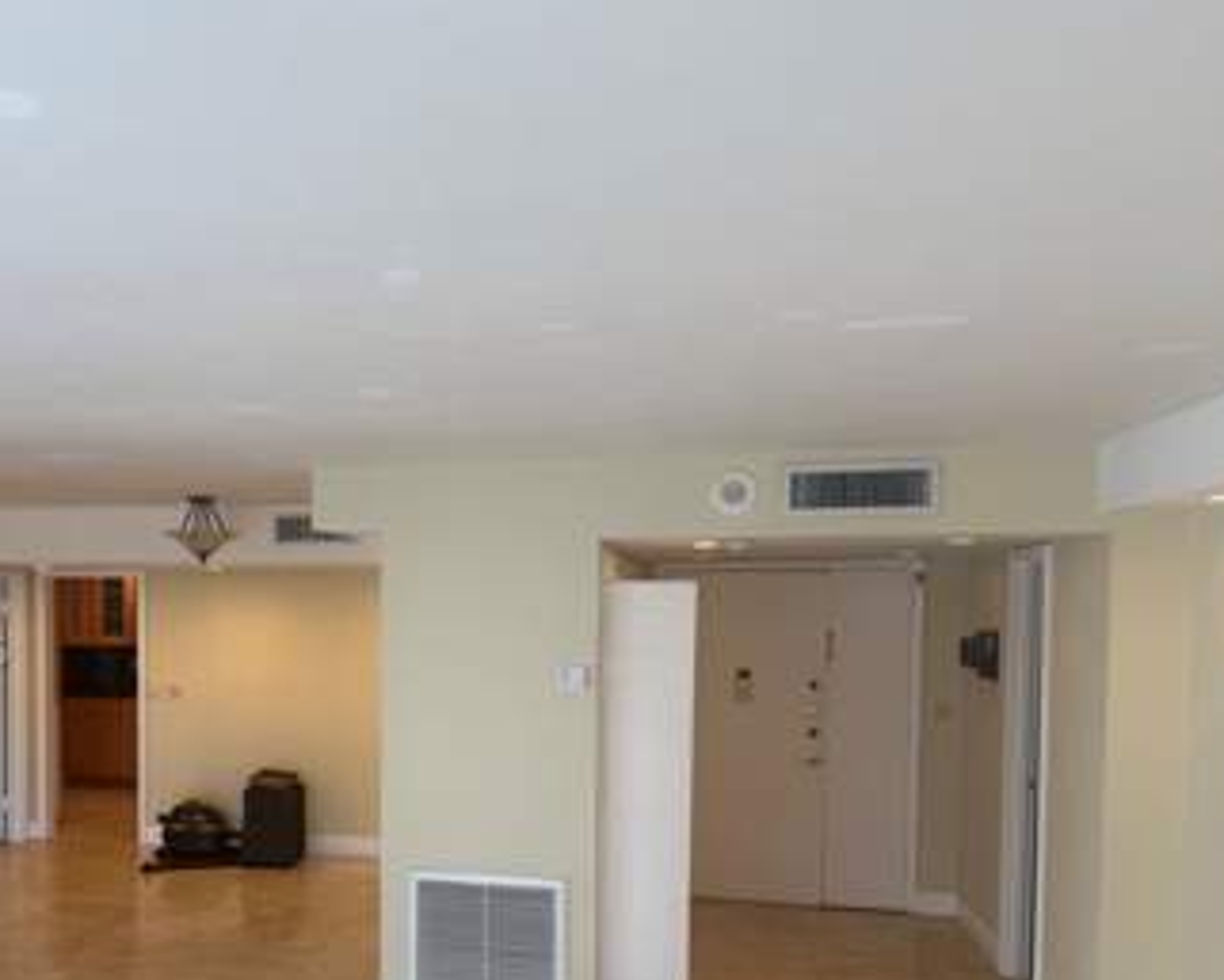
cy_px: 652
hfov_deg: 50.1
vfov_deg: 41.7
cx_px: 358
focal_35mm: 35
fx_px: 1268
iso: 80
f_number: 1.78
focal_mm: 6.76
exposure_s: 1/120
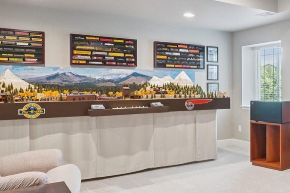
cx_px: 285
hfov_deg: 43.0
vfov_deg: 34.0
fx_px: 316
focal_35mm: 39
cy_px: 87
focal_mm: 11
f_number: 8
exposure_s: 1/6
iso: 400
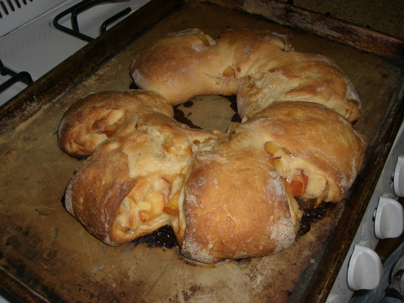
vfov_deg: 37.7
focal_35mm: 38
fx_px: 443
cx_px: 202
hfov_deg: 49.0
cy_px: 152
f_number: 2.7
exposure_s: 1/60
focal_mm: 6.2
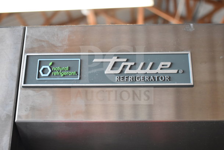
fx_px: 271
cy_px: 75
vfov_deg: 30.9
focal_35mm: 44
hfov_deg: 45.0
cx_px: 112
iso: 1800
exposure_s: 1/50
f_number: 4.2
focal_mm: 29
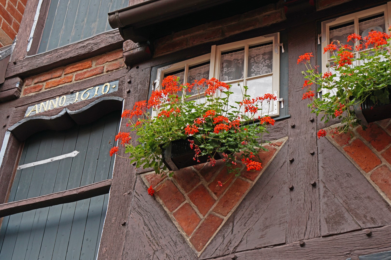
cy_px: 130
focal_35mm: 81
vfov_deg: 16.9
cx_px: 196
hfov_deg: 25.1
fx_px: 880
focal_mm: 54
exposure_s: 1/250
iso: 200
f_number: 5
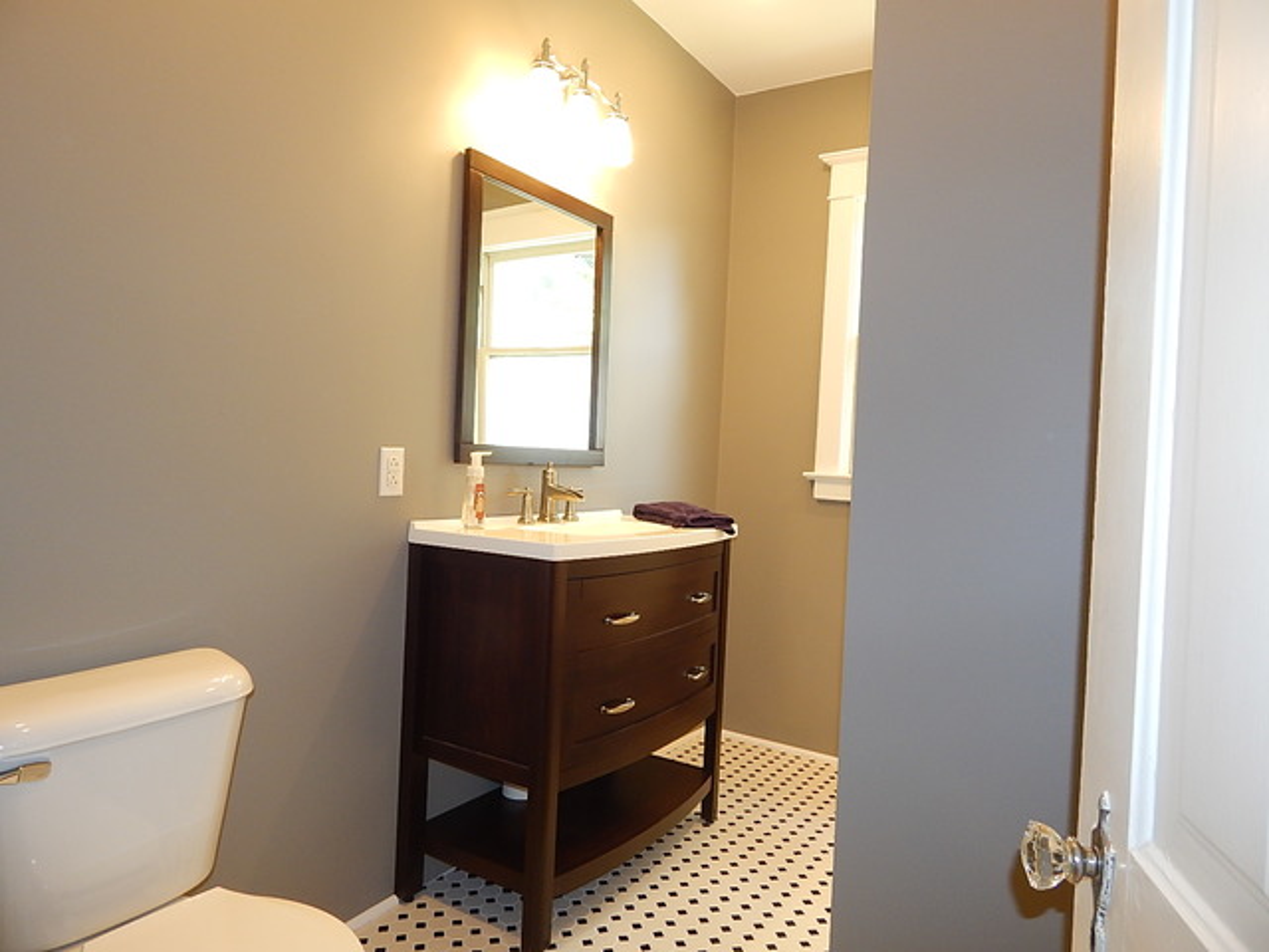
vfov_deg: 61.1
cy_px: 476
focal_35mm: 22
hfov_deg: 76.4
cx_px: 634
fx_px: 807
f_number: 3
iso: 180
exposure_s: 1/30
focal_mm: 4
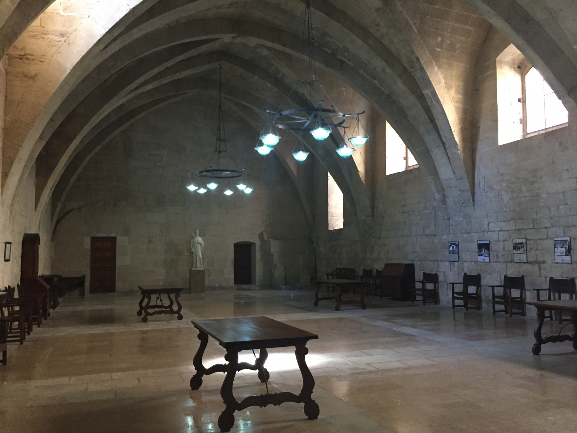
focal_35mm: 29
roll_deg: -0.5
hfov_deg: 61.7
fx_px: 483
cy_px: 216
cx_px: 288
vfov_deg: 48.2
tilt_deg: +4.8
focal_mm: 4.15
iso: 320
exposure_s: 1/33
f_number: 2.2
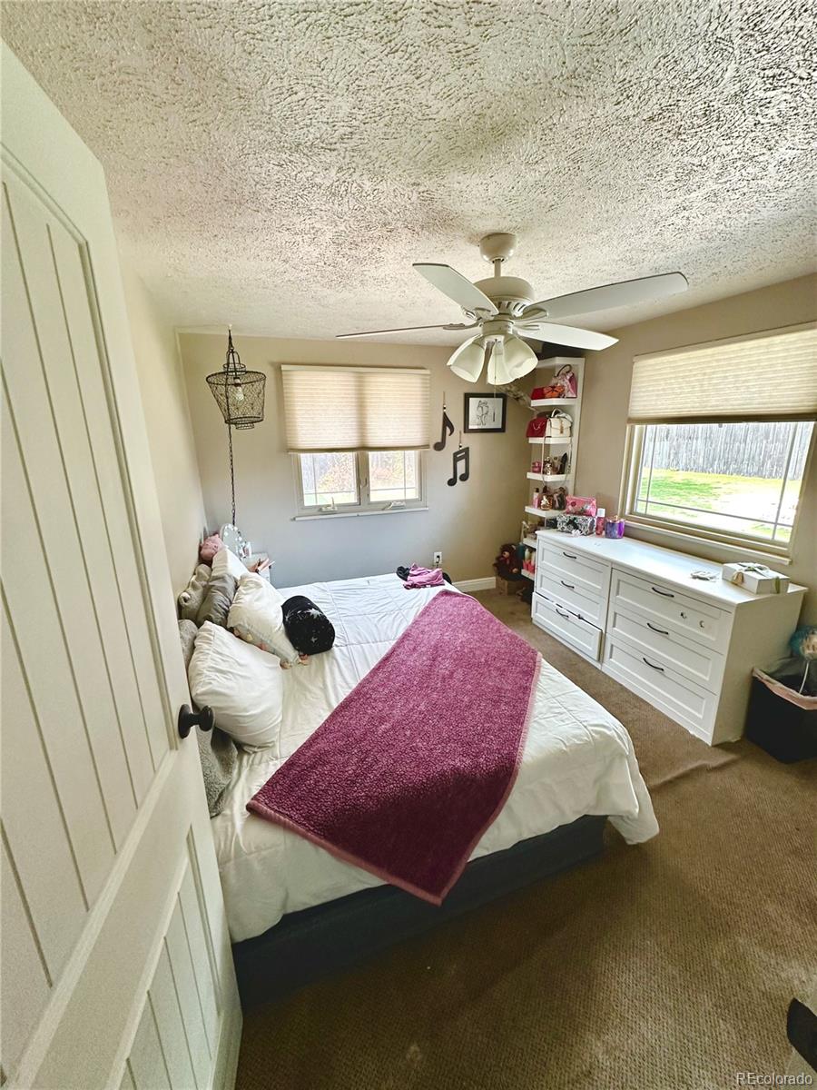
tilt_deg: -14.1
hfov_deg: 85.7
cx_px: 408
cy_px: 545
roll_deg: +0.3
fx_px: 441
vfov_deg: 102.1
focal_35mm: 14
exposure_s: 1/120
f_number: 2.2
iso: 250
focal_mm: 2.22
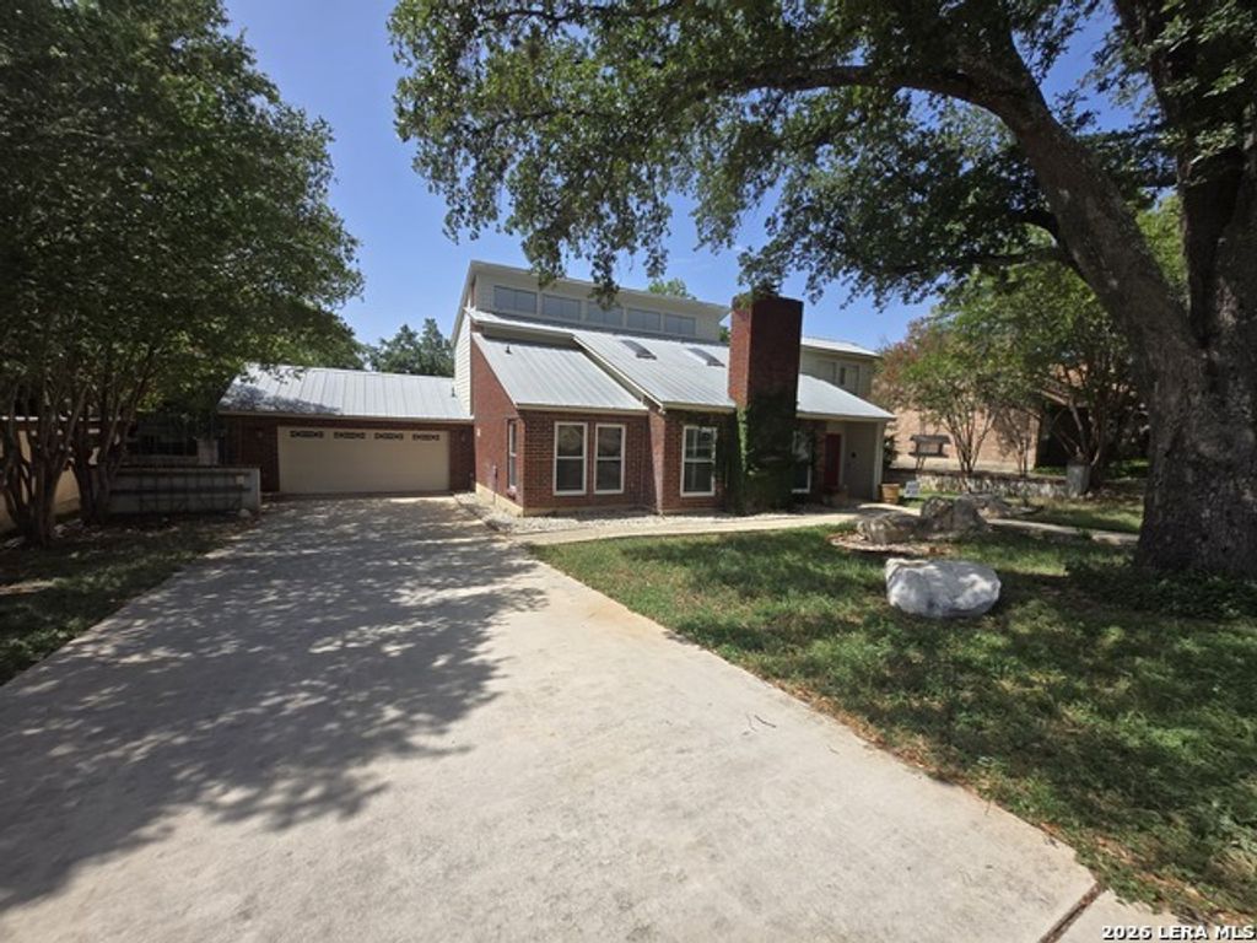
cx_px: 628
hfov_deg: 106.2
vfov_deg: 89.9
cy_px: 472
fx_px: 472
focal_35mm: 13
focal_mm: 1.7
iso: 25
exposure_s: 1/924
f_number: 2.2
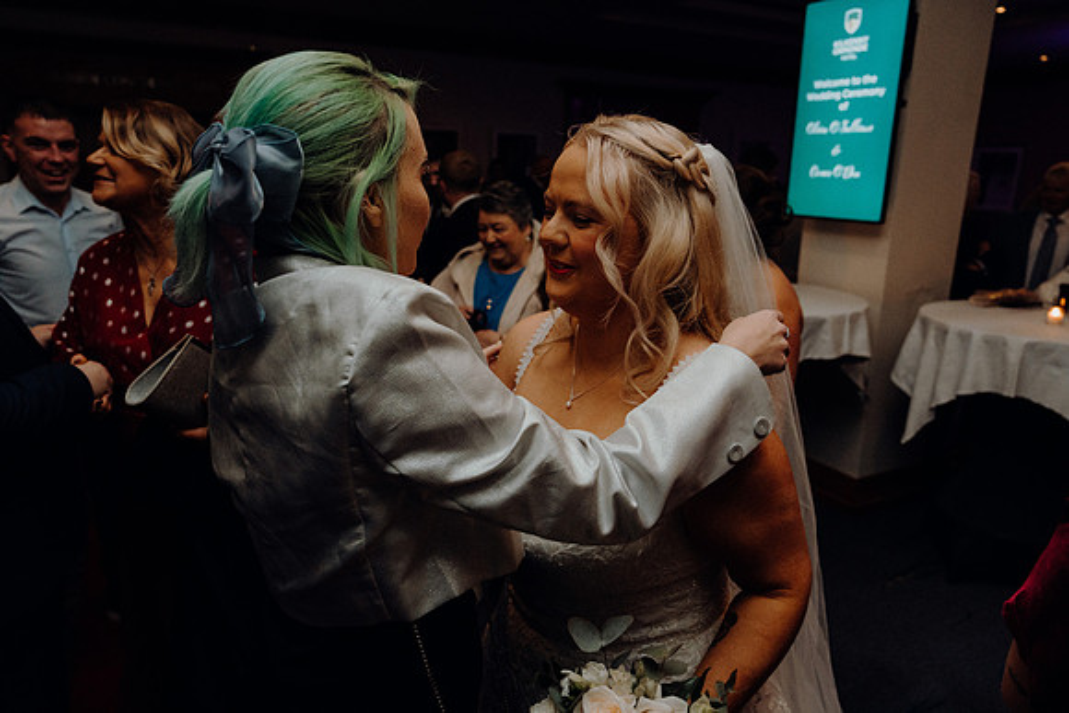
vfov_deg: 53.2
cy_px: 356
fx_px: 713
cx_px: 534
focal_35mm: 24
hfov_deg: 73.7
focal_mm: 24
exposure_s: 1/160
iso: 2500
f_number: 3.5
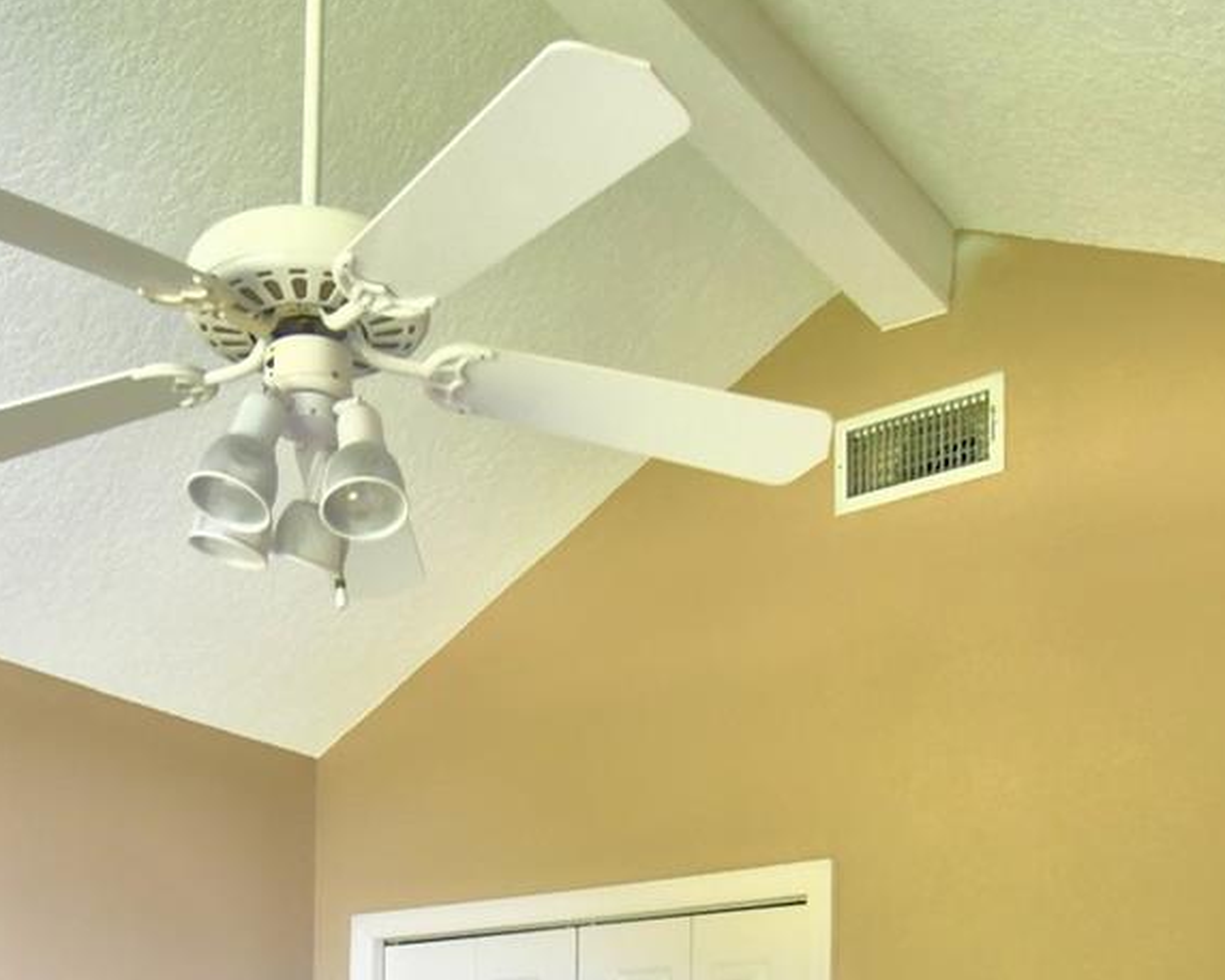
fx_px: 1523
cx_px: 433
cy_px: 1096
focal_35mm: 42
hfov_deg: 43.3
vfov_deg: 31.4
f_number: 4.8
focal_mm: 11
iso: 400
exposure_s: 1/50
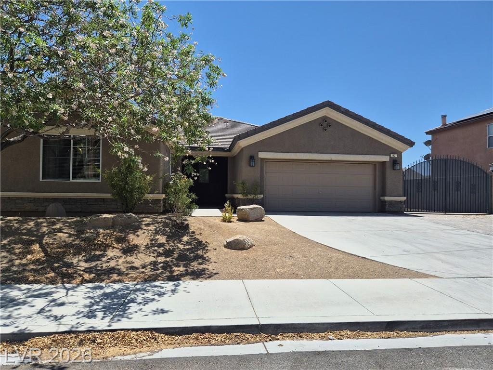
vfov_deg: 58.9
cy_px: 185
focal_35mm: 23
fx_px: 328
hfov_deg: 73.9
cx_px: 246
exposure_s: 1/6800
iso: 80
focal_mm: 5.4
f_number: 1.8
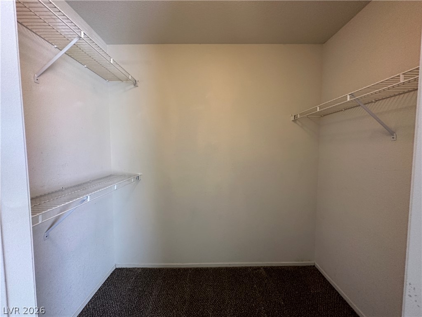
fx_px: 171
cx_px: 211
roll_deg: -0.3
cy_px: 158
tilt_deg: -4.3
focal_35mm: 14
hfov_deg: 102.1
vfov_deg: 85.7
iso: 200
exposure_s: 1/60
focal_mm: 2.22
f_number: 2.2
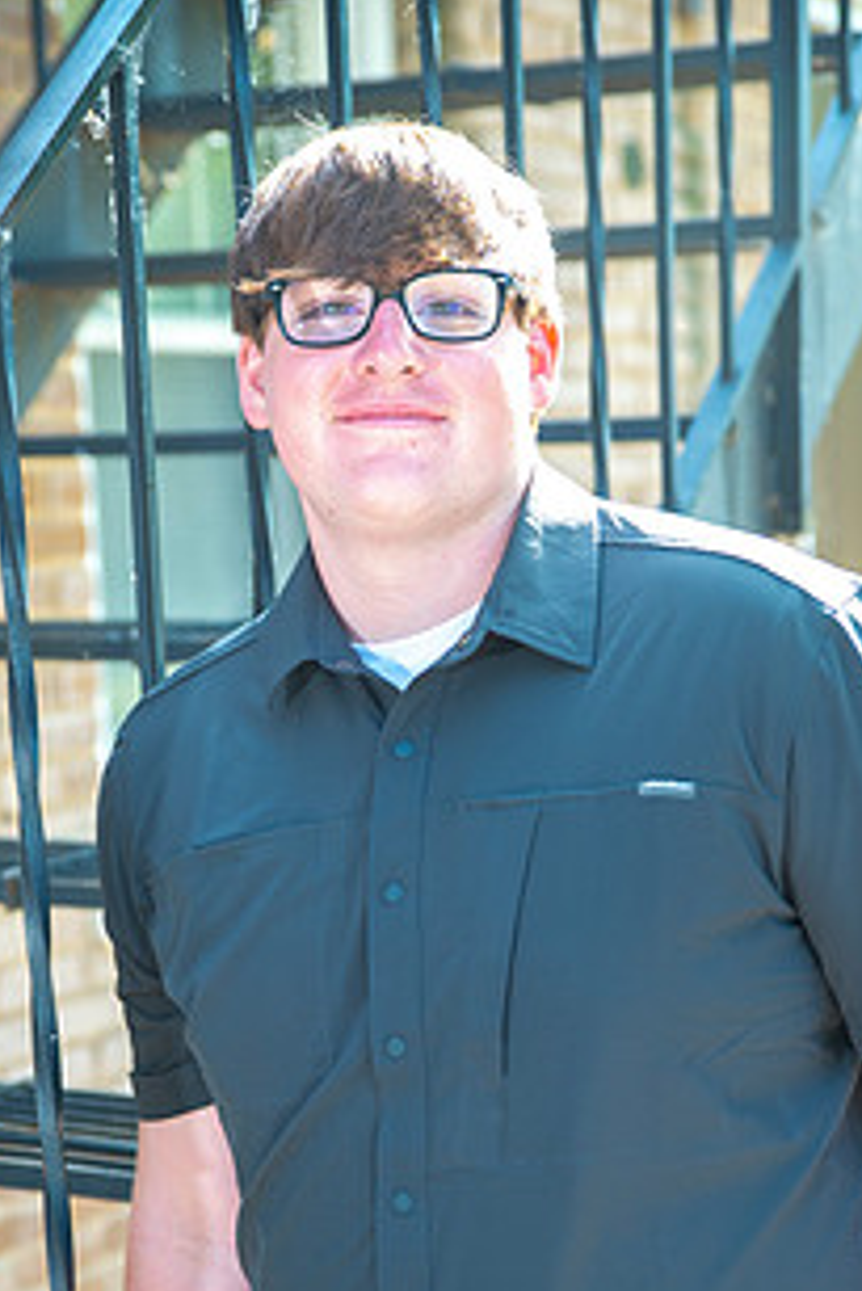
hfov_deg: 16.1
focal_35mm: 85
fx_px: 3049
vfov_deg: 23.8
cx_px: 399
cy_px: 866
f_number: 3.2
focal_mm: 58
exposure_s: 1/160
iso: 320
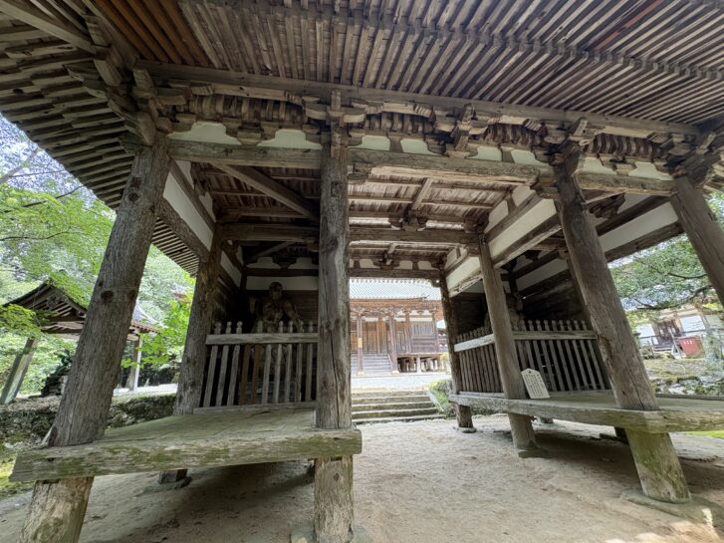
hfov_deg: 102.1
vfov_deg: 85.7
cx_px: 362
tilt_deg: +20.5
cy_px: 272
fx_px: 293
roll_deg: +2.0
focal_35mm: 14
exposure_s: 1/99
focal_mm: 2.22
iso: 160
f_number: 2.2
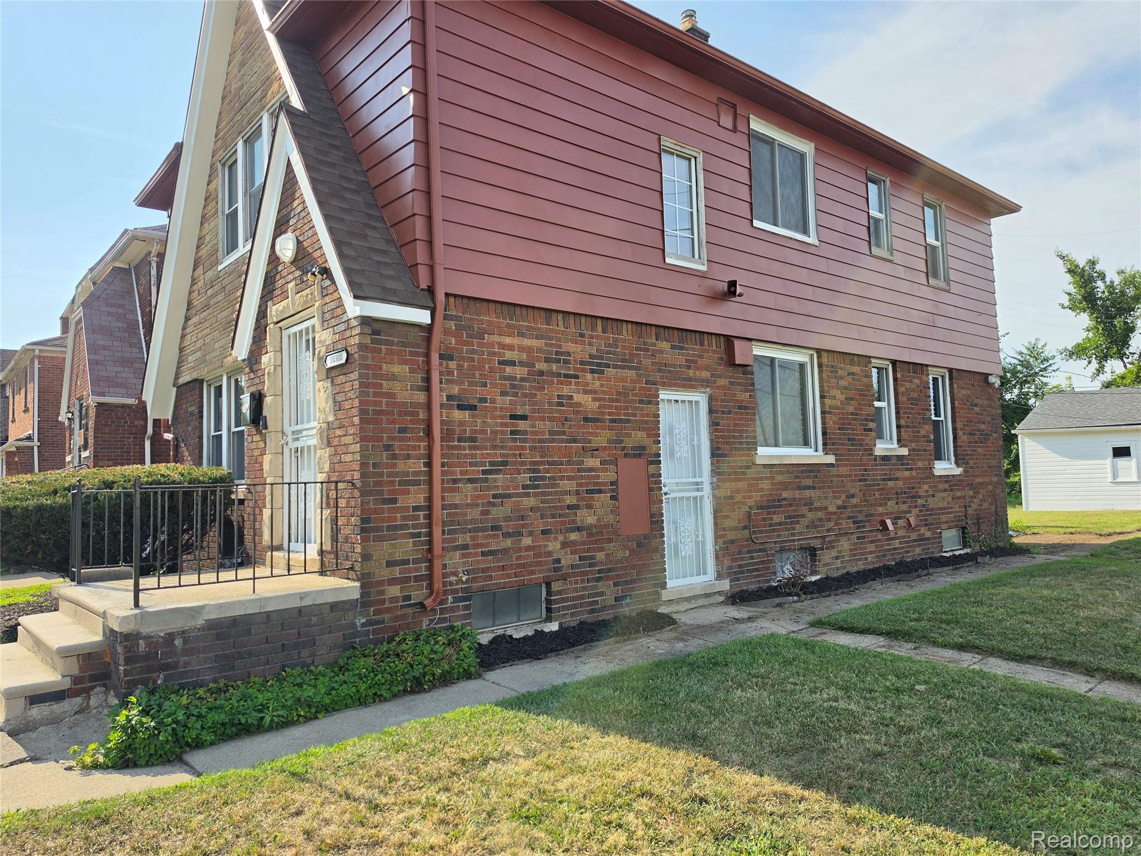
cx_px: 570
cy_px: 428
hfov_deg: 73.9
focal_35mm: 23
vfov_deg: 58.9
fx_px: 758
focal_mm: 6.5
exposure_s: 1/6352
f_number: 1.4
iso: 64
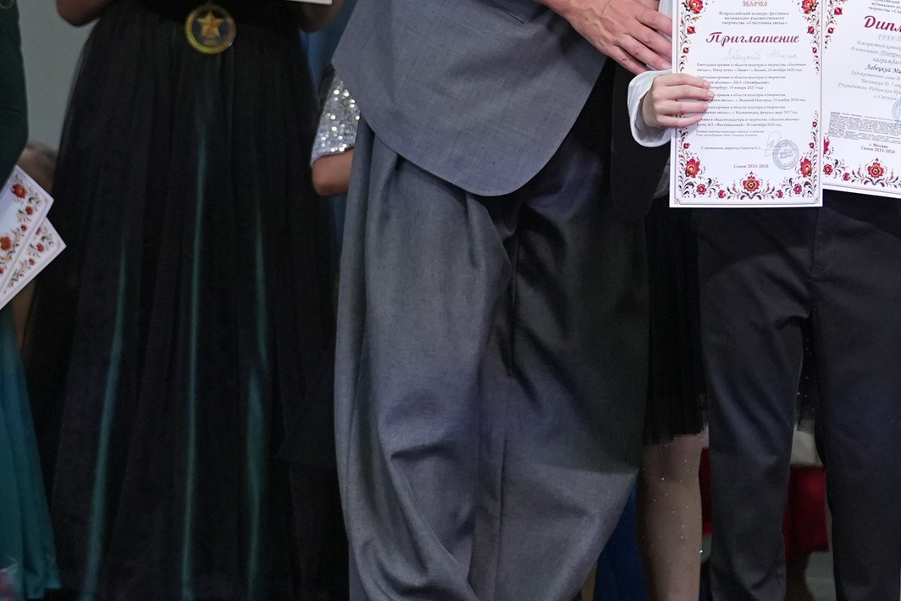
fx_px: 11741
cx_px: 782
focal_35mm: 469
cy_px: -60
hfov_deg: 4.4
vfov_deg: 2.9
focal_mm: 130
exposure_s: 1/400
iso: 1250
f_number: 2.8
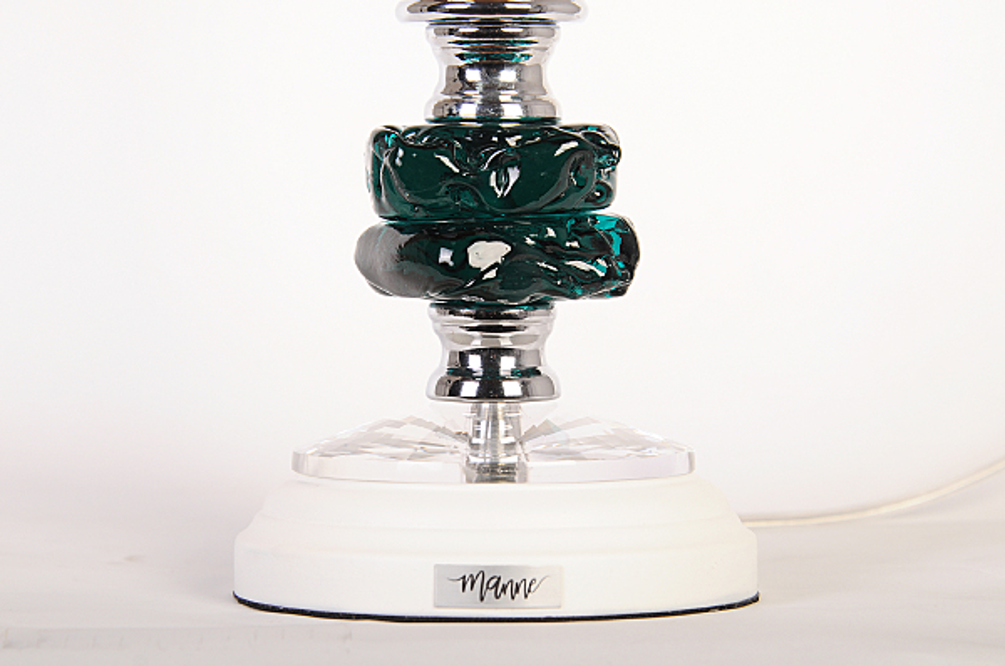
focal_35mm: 183
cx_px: 502
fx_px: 5101
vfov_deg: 7.5
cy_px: 333
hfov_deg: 11.3
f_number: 8
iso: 160
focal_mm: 122
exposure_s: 1/160
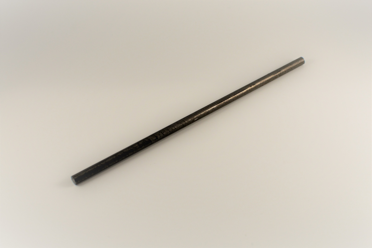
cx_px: 186
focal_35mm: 52
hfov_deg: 37.9
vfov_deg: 25.7
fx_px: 542
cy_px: 124
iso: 220
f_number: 5.6
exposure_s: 1/125
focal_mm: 35
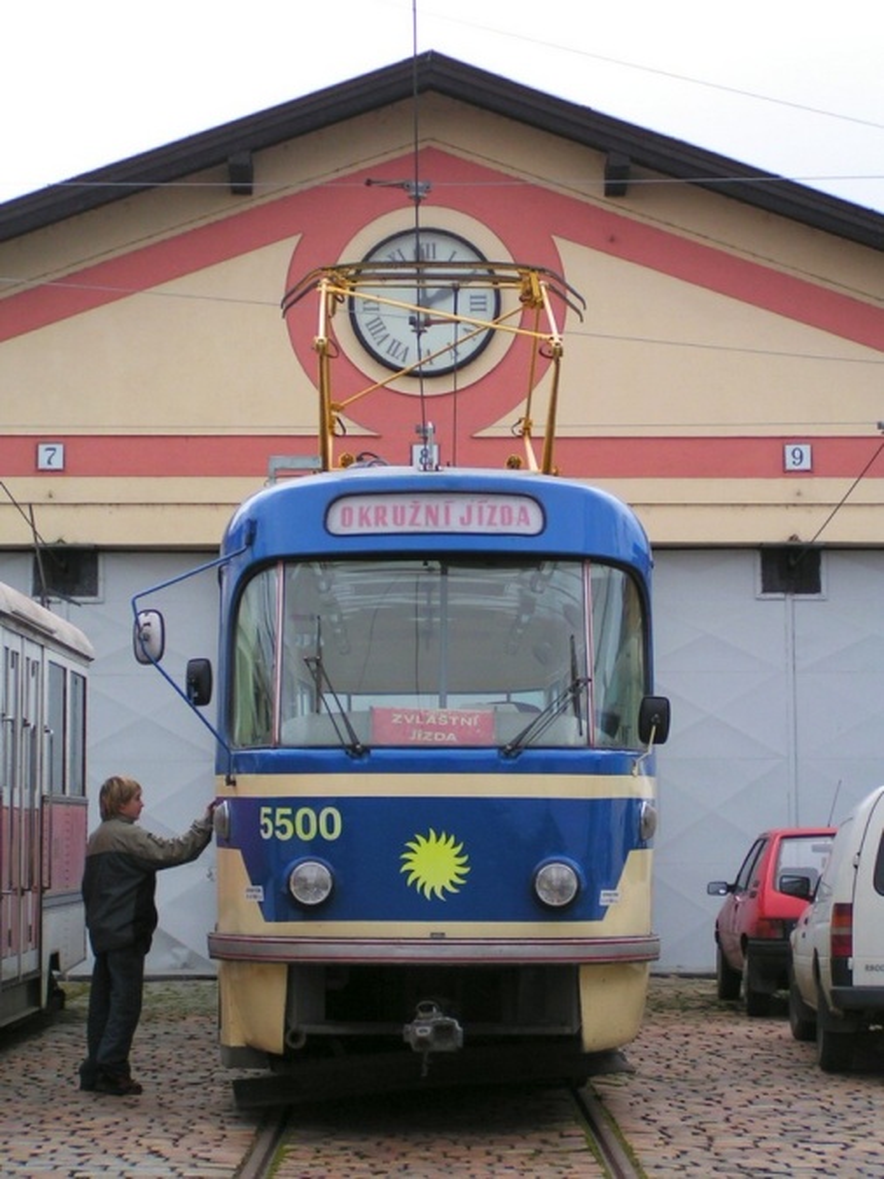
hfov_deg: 15.6
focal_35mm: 95
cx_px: 442
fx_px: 3236
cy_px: 590
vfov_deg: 20.7
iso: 80
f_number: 3.5
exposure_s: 1/100
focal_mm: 14.5
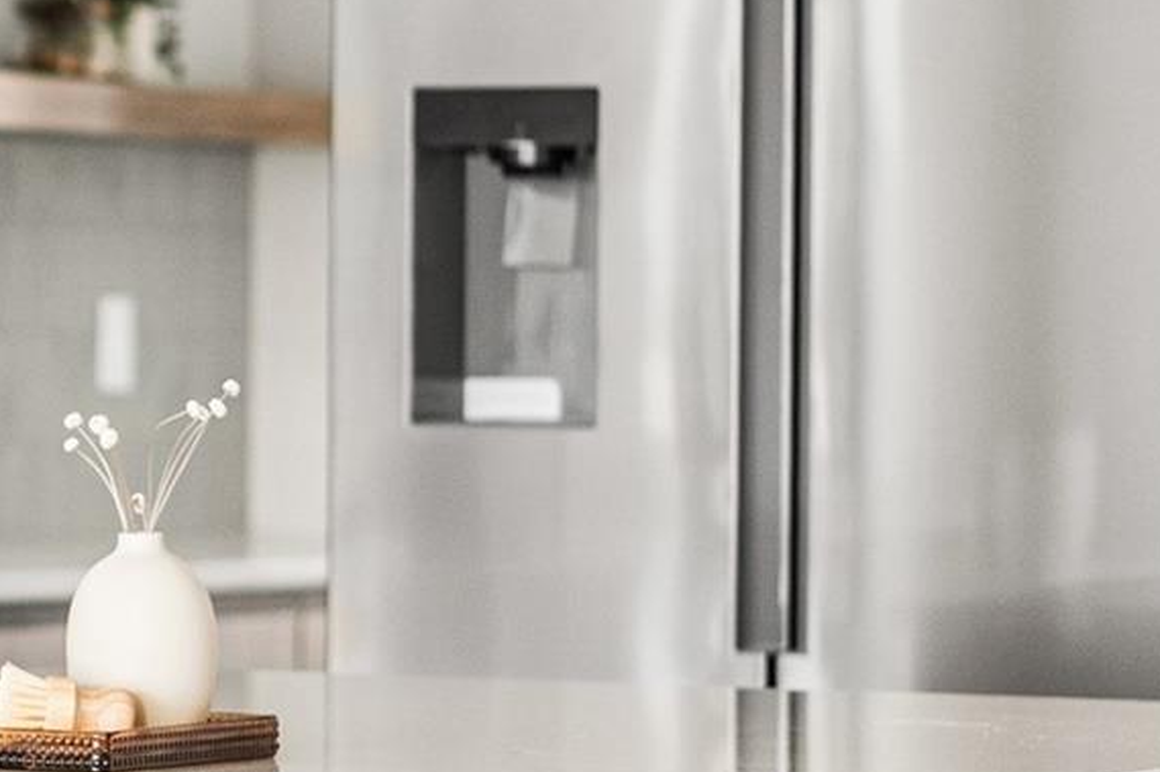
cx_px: -314
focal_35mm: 211
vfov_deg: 6.5
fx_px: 6797
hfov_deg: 9.6
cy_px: 389
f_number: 1.8
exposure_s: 1/100
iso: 640
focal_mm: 50
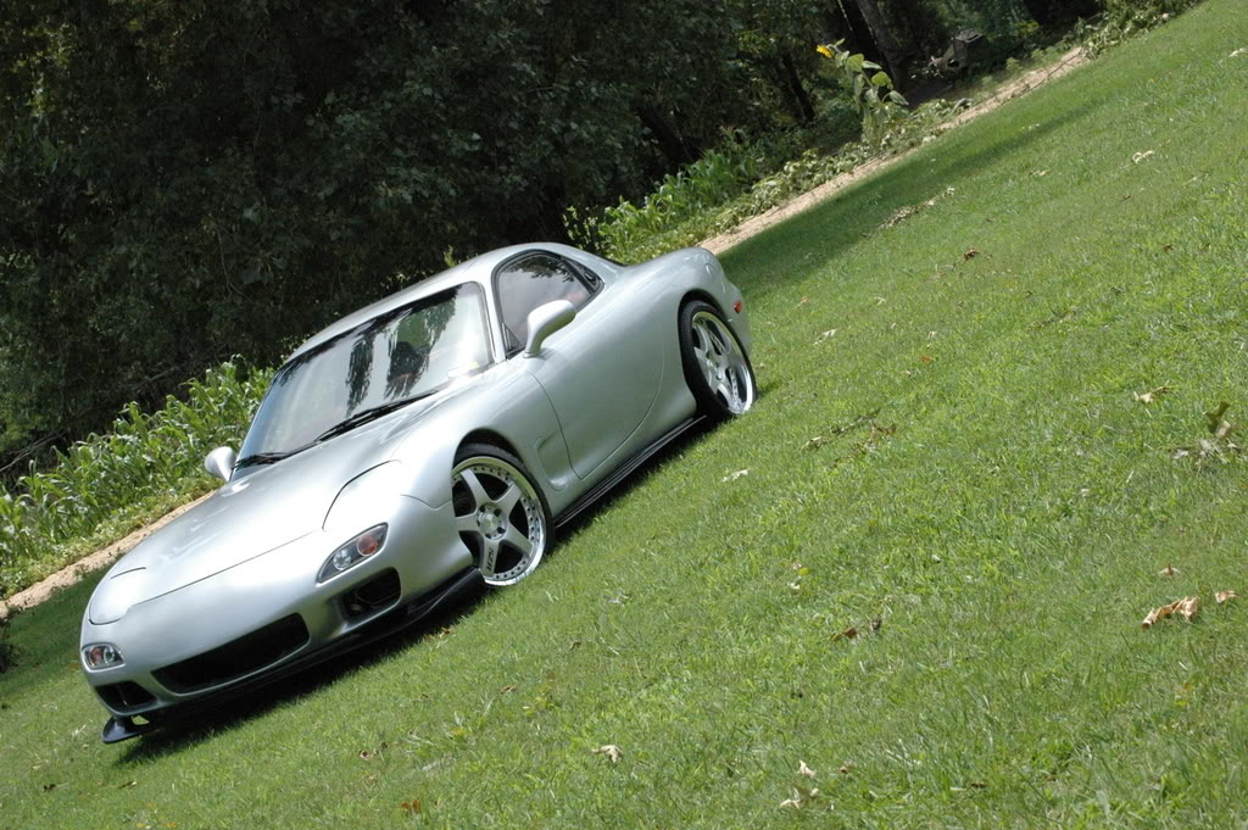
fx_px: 2858
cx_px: 624
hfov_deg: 24.6
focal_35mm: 82
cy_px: 415
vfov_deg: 16.5
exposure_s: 1/640
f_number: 13
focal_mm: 55
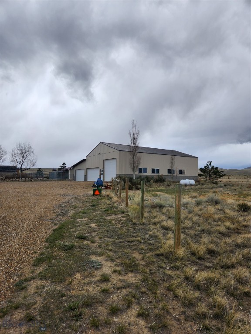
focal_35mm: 23
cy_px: 167
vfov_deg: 73.9
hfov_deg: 58.9
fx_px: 222
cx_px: 126
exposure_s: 1/329
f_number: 1.8
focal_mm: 5.4
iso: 20
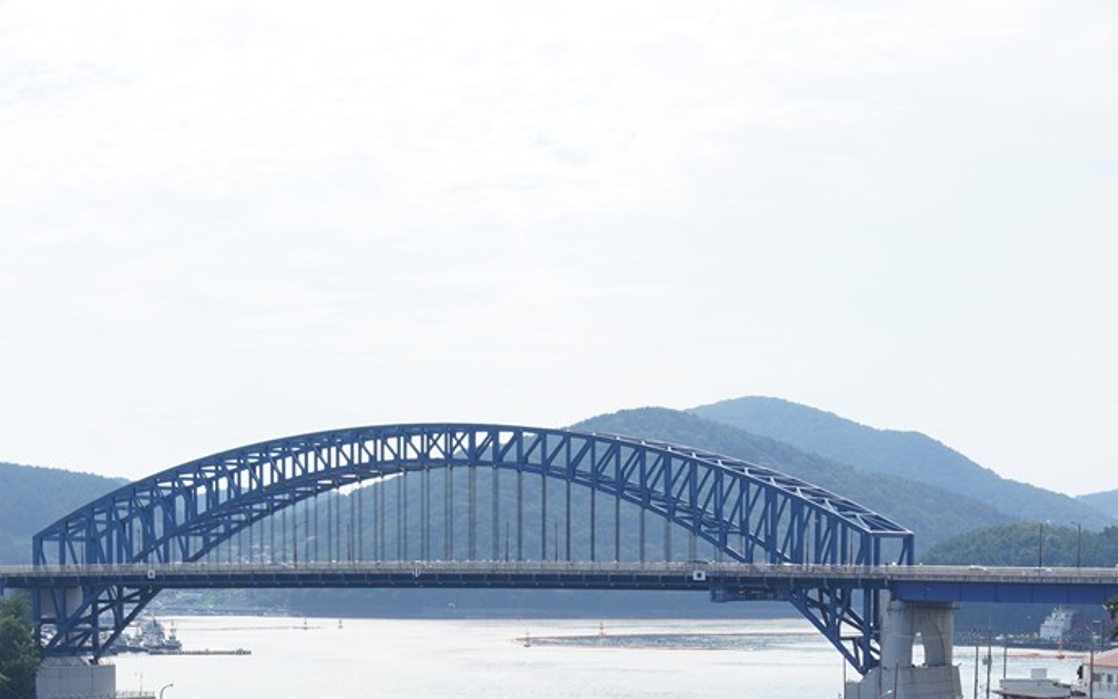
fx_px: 3169
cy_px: 943
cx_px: 502
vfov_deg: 12.2
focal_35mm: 104
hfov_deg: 20.0
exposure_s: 1/100
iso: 100
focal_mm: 35
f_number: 11
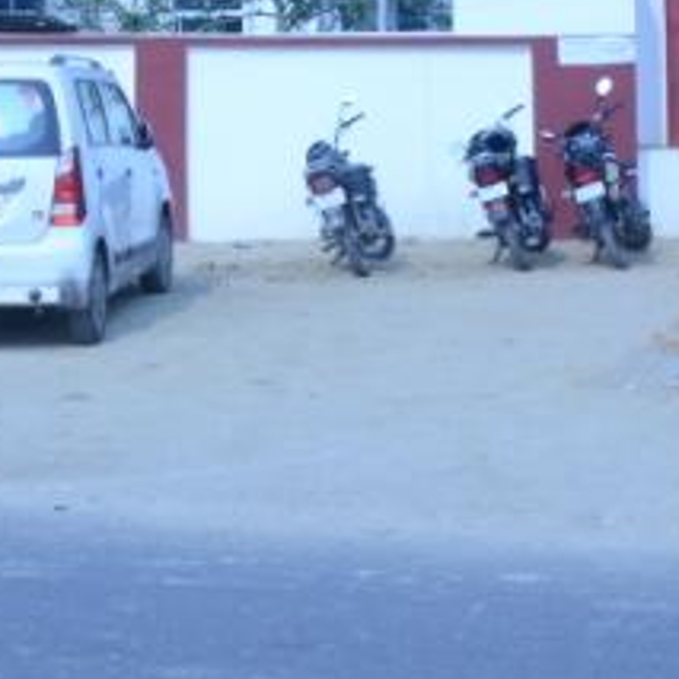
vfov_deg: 15.0
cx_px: -150
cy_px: -239
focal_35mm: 110
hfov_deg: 15.2
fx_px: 2441
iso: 200
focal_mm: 18
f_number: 13
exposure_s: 1/160
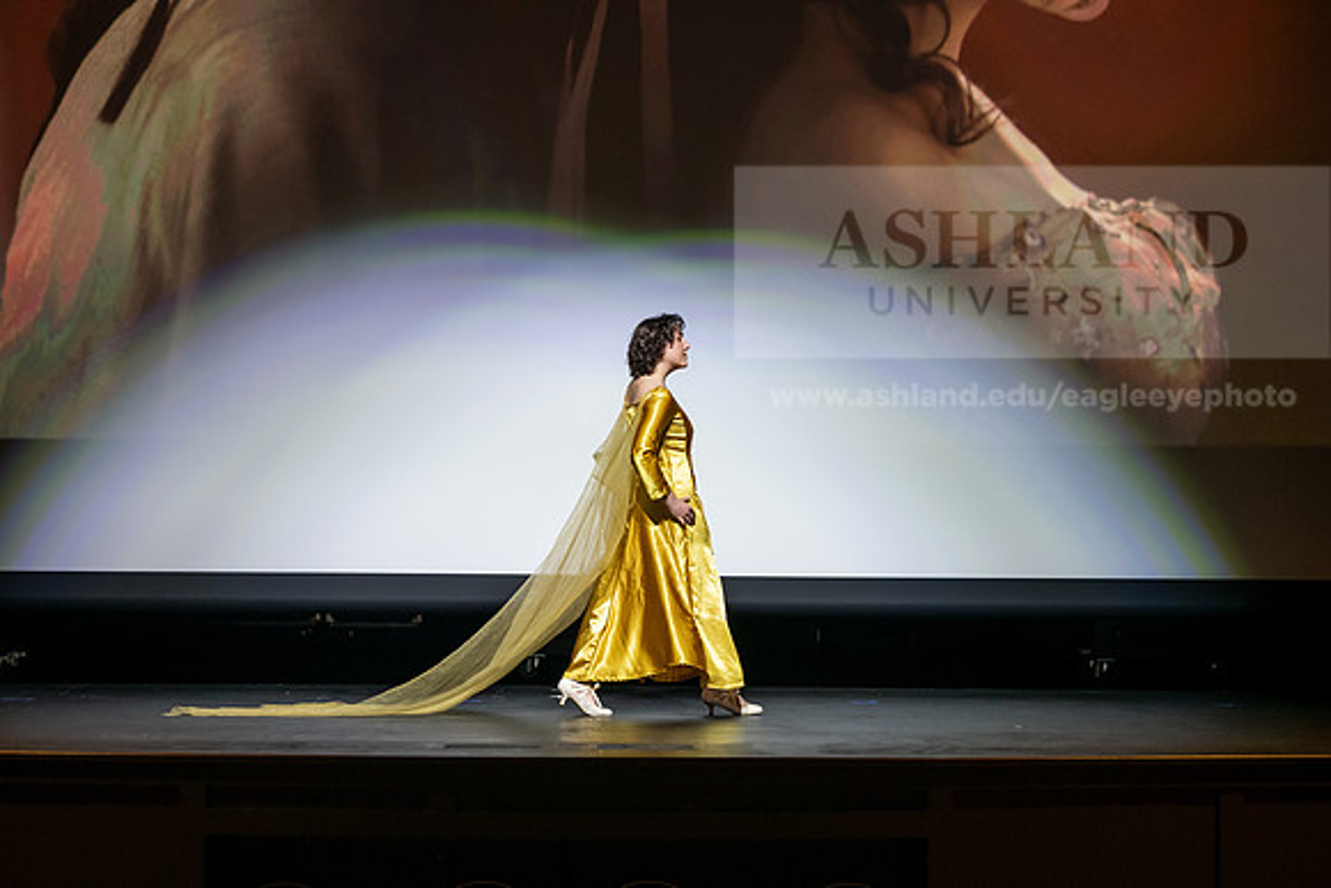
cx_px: 666
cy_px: 444
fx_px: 3513
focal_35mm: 95
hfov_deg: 21.5
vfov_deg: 14.4
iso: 2000
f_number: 3.2
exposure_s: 1/320
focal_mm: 95
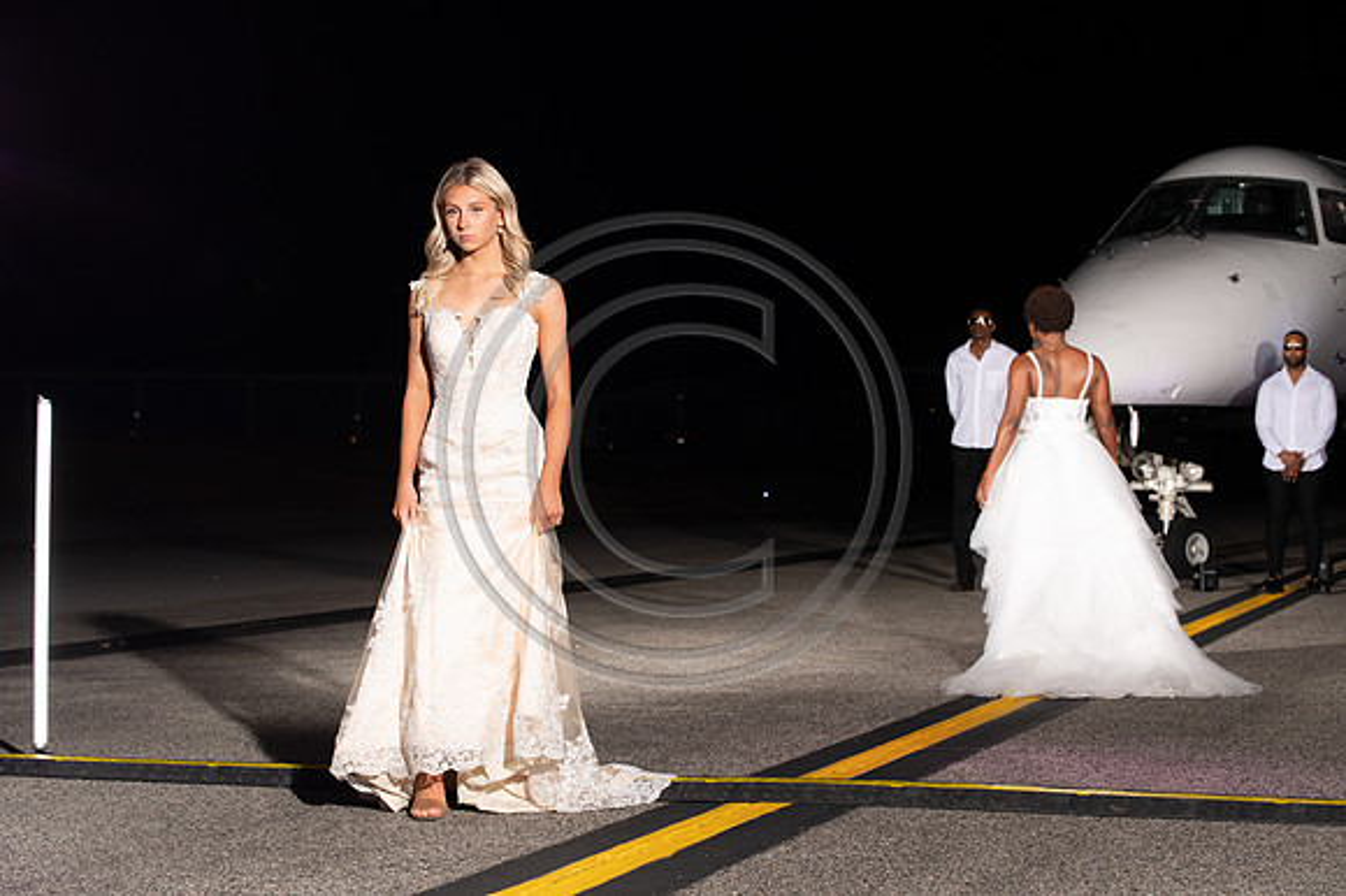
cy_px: 448
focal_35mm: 70
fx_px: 2616
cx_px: 673
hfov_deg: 28.9
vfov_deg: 19.4
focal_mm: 70
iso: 1000
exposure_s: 1/200
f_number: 6.3
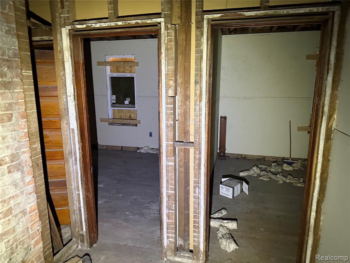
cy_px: 132
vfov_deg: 56.8
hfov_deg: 71.6
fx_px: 243
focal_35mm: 24
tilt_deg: -11.8
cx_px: 175
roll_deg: +0.2
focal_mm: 6.76
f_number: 1.78
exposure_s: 1/36
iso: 800
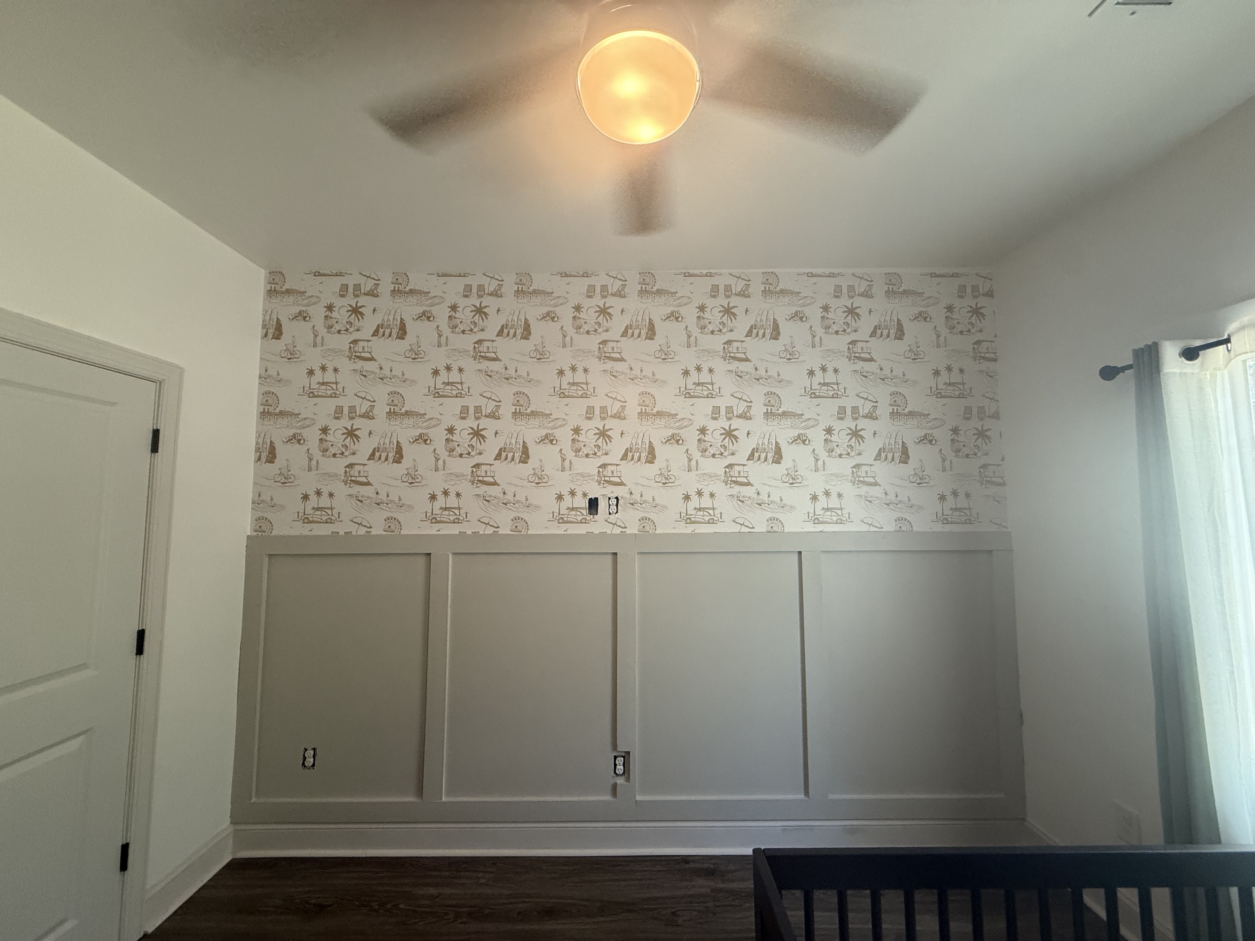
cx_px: 628
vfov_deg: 85.7
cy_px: 470
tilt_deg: +4.4
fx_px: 508
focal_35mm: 14
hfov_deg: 102.1
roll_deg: -0.3
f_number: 2.2
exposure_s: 1/71
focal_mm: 2.22
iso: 320
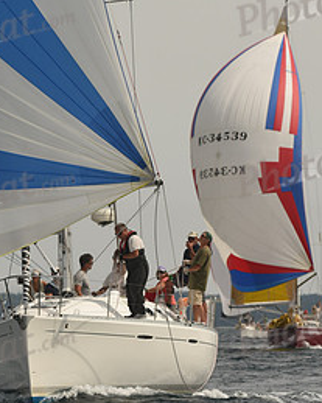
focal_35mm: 420
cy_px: 100
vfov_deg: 4.6
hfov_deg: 3.7
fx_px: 5006
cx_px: 156
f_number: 8
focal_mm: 200
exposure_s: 1/1000
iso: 250
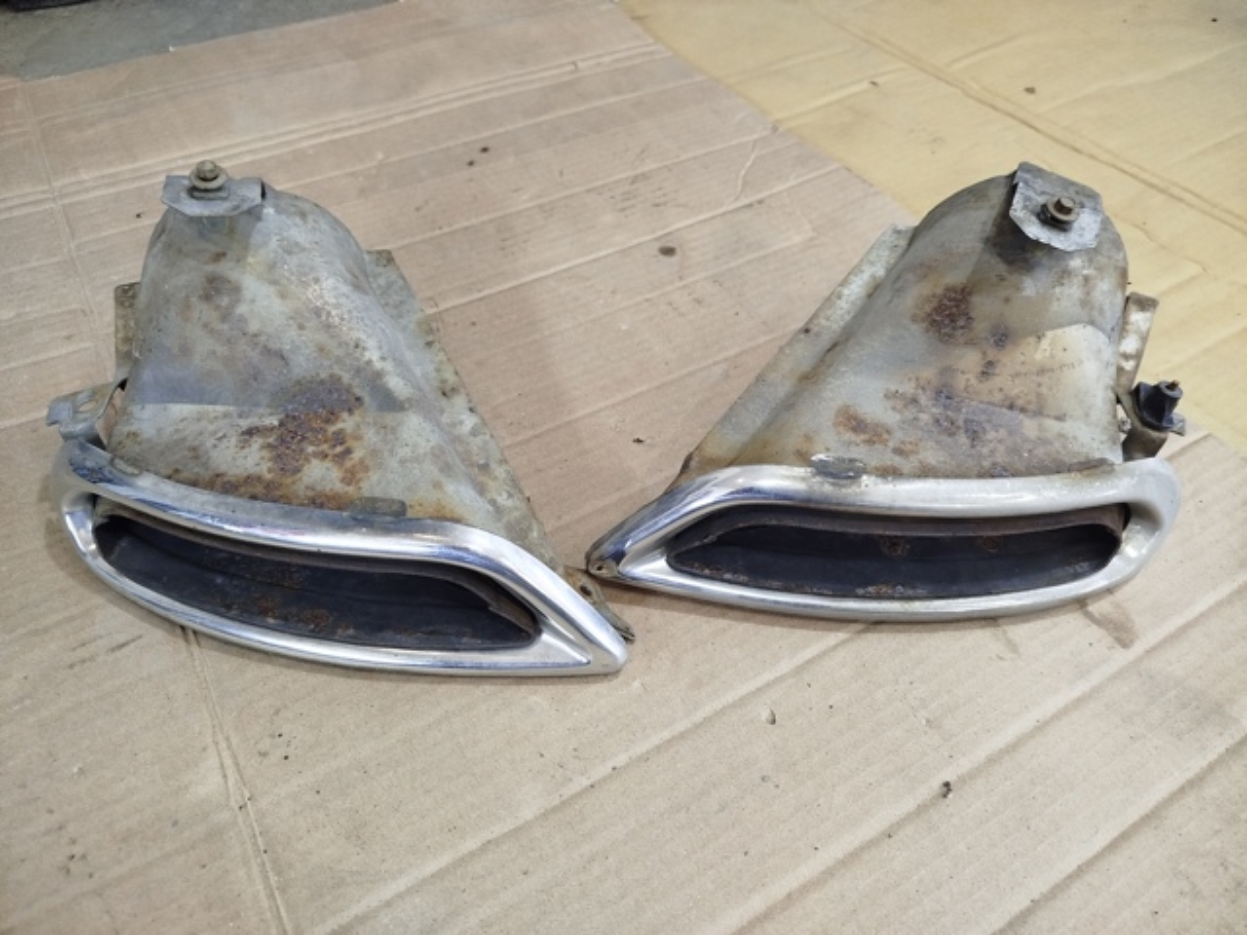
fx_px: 865
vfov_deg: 56.8
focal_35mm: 24
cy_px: 468
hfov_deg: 71.6
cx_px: 624
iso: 500
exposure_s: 1/33
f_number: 1.7
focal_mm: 5.31
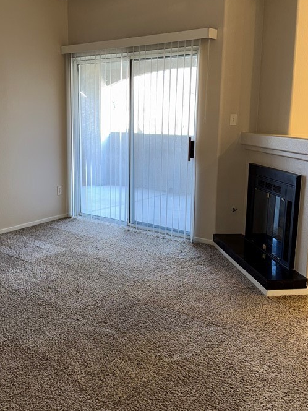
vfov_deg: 50.1
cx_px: 118
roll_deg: -0.3
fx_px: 439
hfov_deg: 38.4
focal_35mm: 37
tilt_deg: -9.5
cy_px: 189
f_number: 1.78
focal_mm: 6.76
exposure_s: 1/16
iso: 64
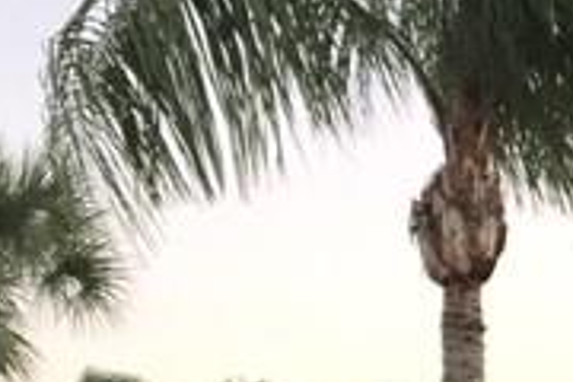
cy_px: 532
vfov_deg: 12.3
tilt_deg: +4.1
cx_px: 697
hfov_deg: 18.1
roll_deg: +1.3
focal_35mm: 107
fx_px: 1703
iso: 100
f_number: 2.2
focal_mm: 4.15
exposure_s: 1/30
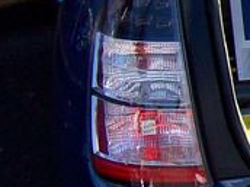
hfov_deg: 10.6
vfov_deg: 8.9
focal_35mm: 167
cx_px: 544
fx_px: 1206
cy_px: 82
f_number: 2.7
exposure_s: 1/668
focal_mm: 6
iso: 80
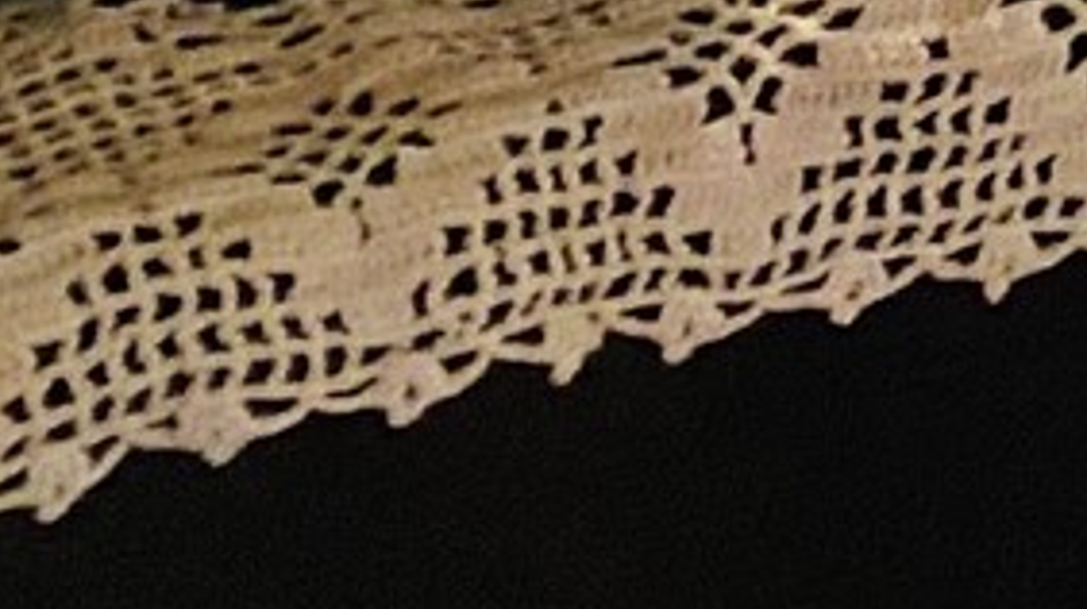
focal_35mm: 206
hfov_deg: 8.1
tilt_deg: -8.8
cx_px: 3751
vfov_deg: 5.1
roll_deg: -0.5
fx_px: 5932
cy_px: -1973
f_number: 1.8
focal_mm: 4.25
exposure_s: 1/60
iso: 160
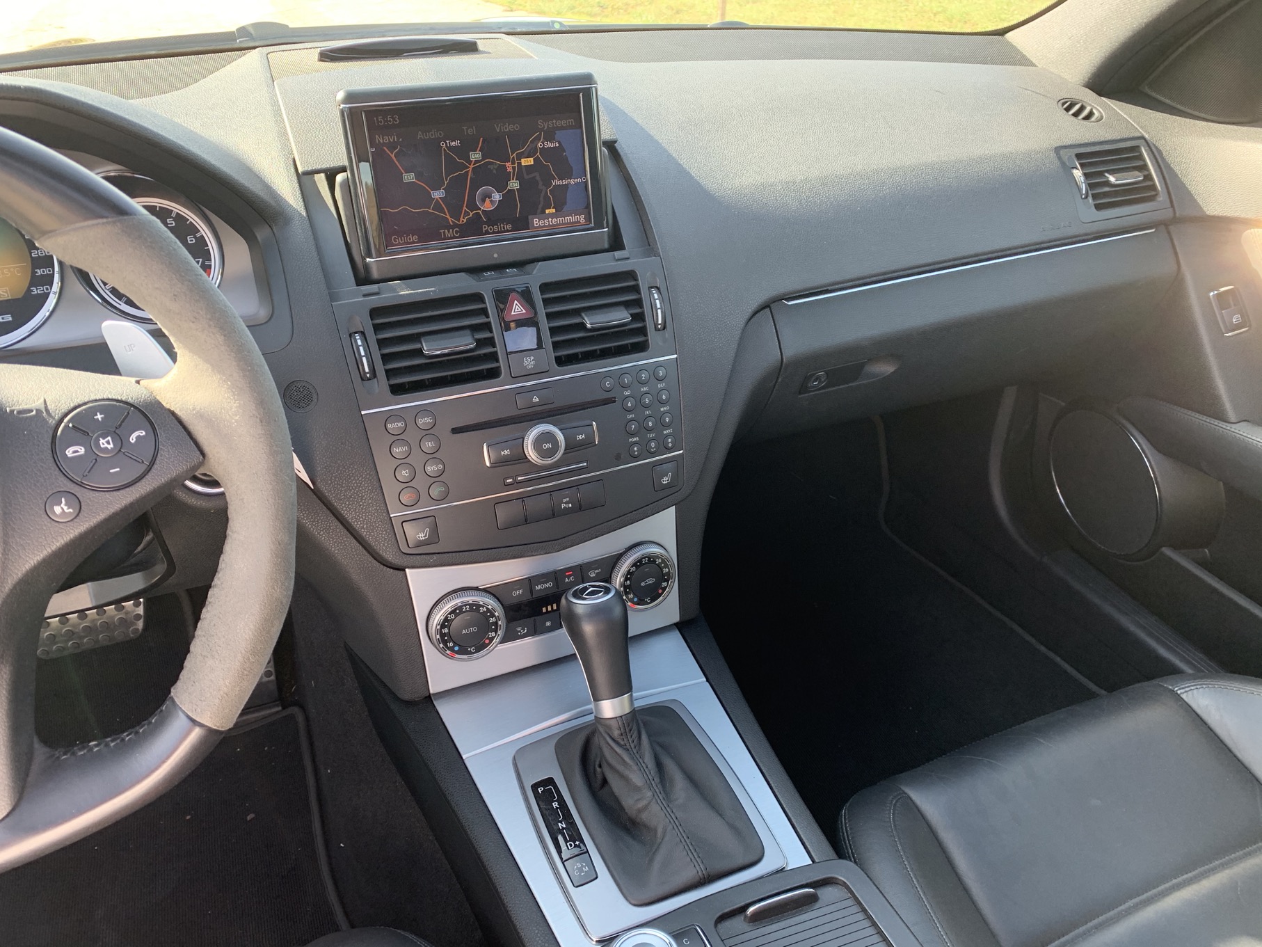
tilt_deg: -31.6
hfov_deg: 67.3
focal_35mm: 26
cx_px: 631
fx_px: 948
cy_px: 474
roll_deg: -1.1
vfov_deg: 53.1
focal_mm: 4.25
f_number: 1.8
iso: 32
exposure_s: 1/122
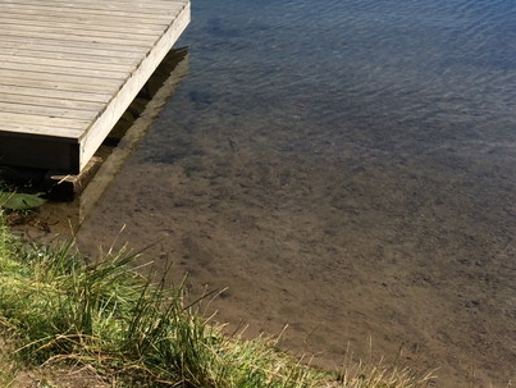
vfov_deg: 20.2
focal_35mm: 69
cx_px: 169
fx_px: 1029
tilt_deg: -11.1
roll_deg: -0.5
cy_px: -60
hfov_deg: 28.0
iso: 32
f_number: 2.2
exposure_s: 1/2564
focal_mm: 4.15
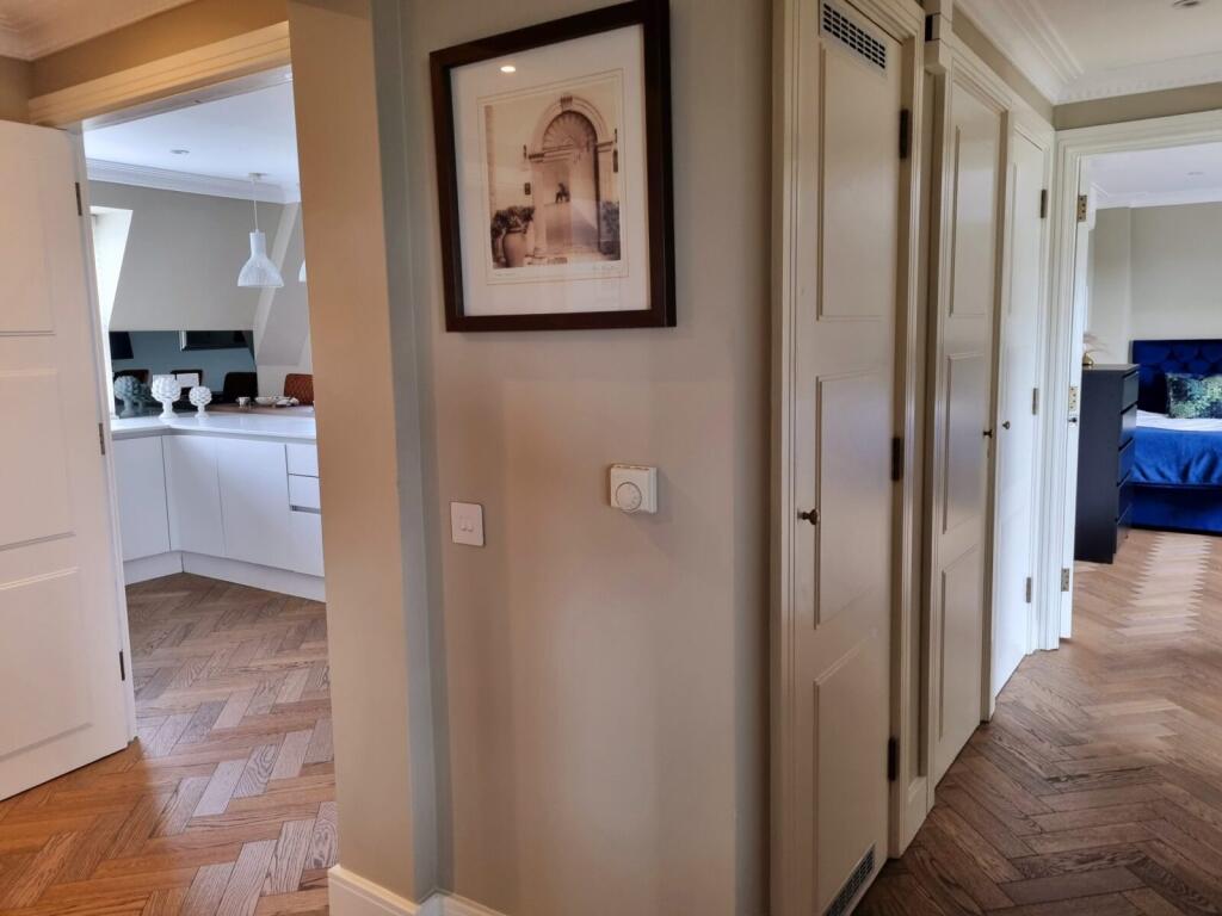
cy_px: 458
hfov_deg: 67.3
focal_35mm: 26
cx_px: 611
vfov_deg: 53.1
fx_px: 918
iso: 250
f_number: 1.8
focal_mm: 5.4
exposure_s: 1/100
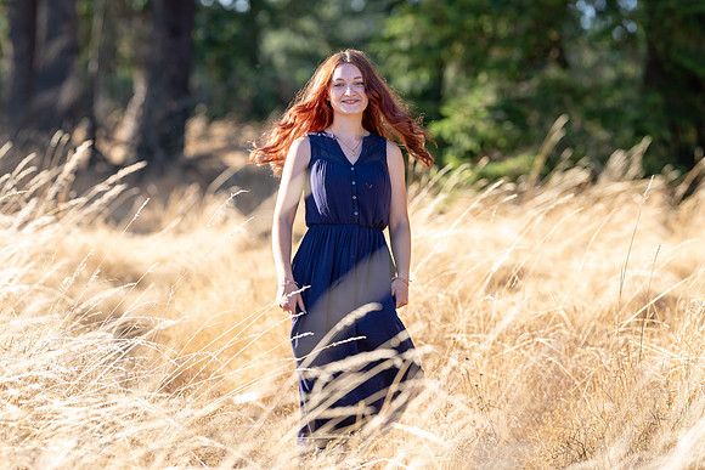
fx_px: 3107
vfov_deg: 8.7
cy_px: 234
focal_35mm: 159
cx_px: 325
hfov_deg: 12.9
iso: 80
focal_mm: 135
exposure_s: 1/250
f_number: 2.8
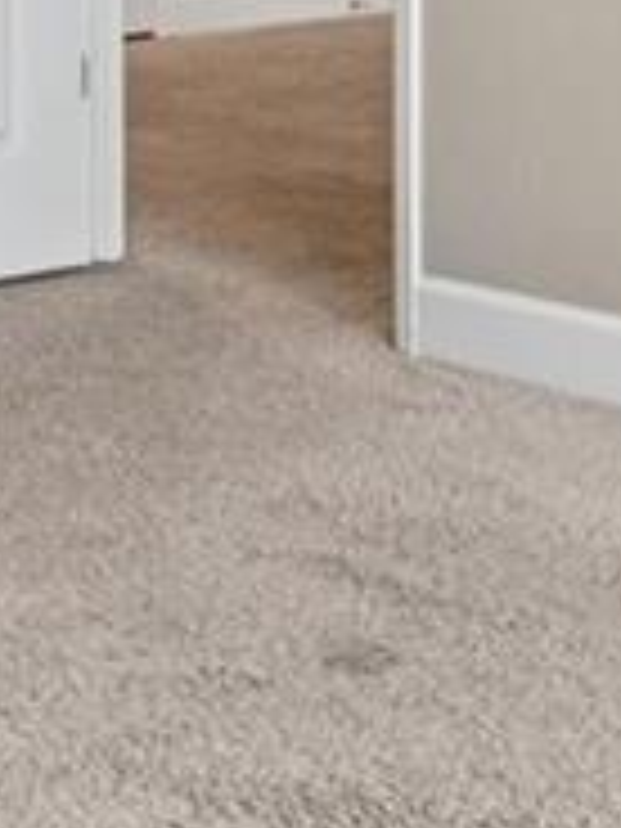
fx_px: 2799
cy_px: -360
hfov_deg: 12.7
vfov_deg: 15.7
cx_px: 256
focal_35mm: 117
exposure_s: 1/15
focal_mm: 14
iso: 400
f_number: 10
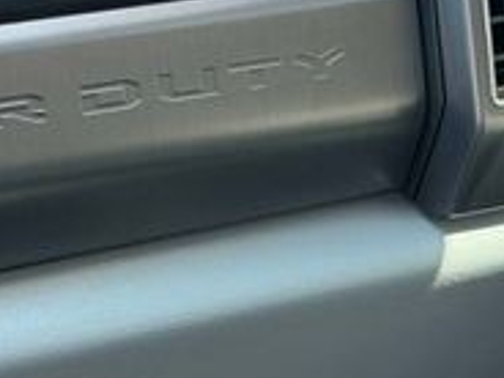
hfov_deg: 11.5
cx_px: -181
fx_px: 2431
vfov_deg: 8.9
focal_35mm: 167
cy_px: 288
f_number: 1.78
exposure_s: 1/120
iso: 160
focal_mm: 6.76
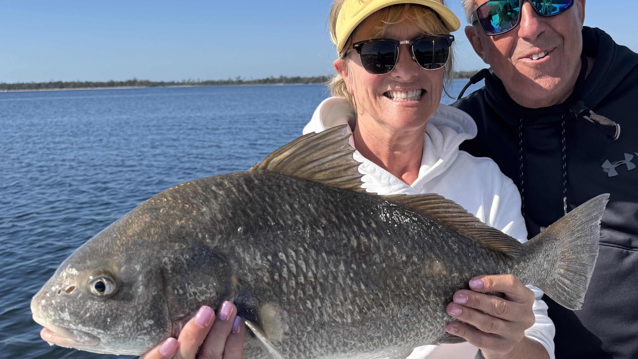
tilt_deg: -13.0
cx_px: 386
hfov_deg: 52.4
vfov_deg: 31.1
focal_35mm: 38
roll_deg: +1.2
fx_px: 643
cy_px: 226
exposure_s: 1/3597
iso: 80
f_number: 1.78
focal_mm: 6.76
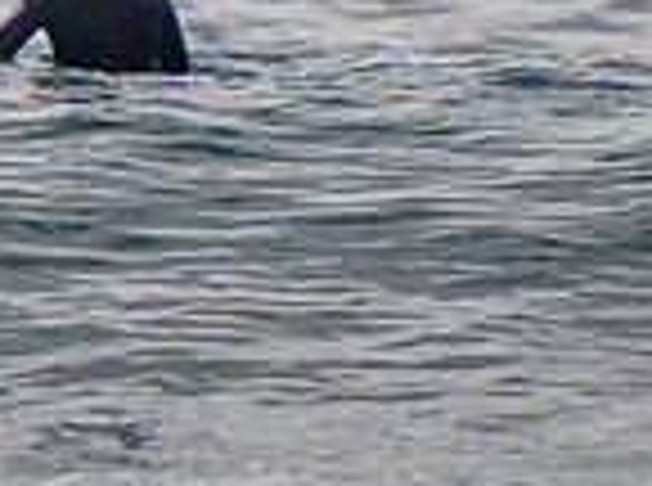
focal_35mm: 2123
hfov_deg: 0.9
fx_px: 39888
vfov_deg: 0.7
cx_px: -453
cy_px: 4
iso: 125
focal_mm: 400
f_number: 5.6
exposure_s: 1/2000
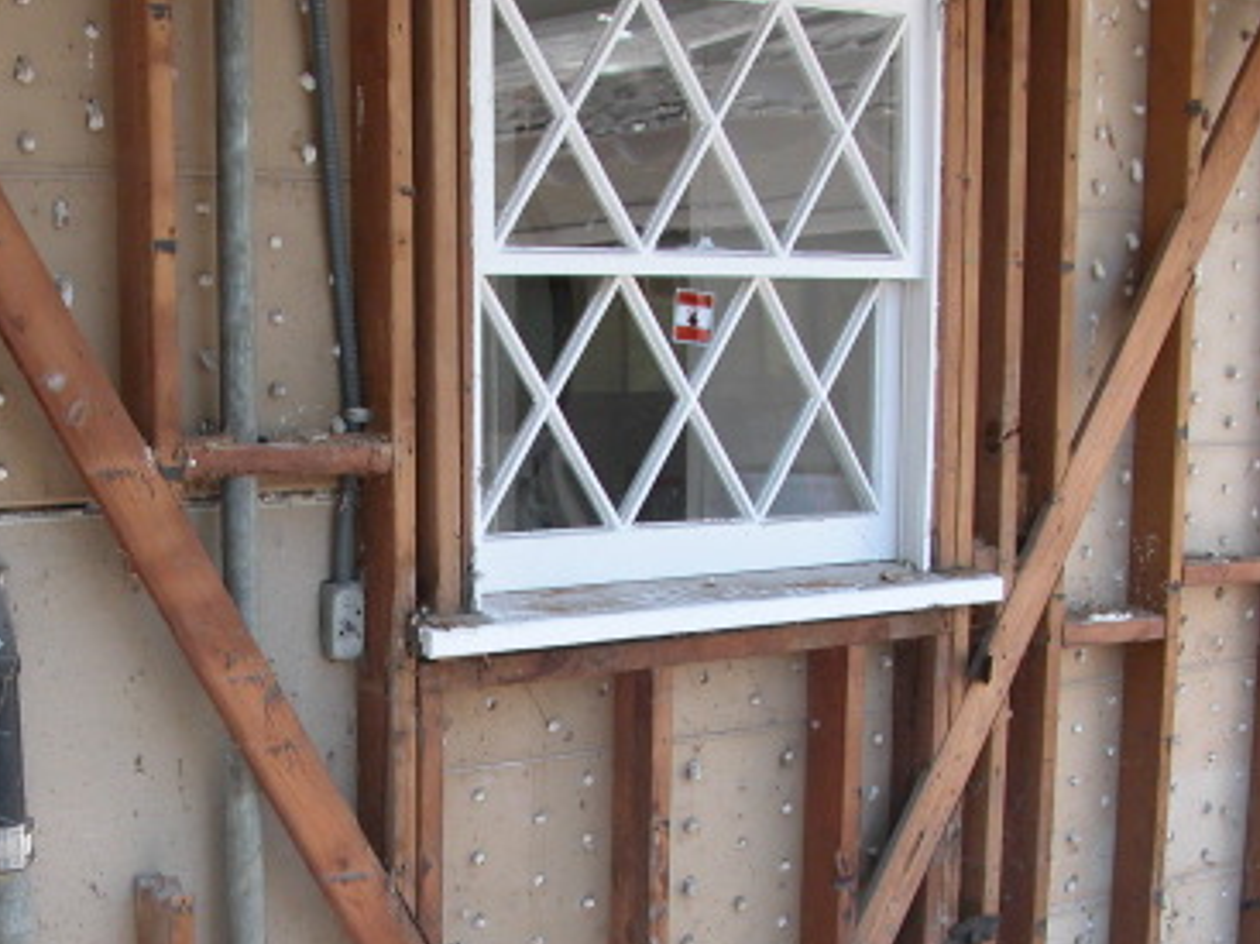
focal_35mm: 61
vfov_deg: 23.6
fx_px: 2220
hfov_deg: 31.2
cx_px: 330
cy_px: 786
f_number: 3.5
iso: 100
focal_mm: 8.9
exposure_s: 1/83.5
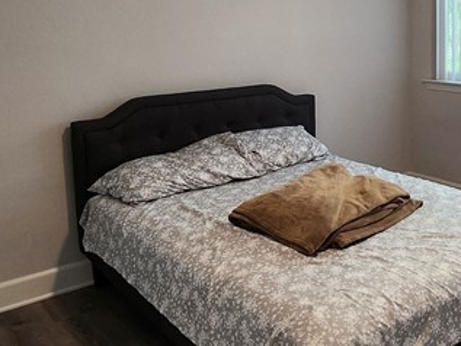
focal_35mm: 42
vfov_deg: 33.9
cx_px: 394
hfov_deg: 42.0
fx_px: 560
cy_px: 99
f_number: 2.2
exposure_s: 1/52.1
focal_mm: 1.74
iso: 125
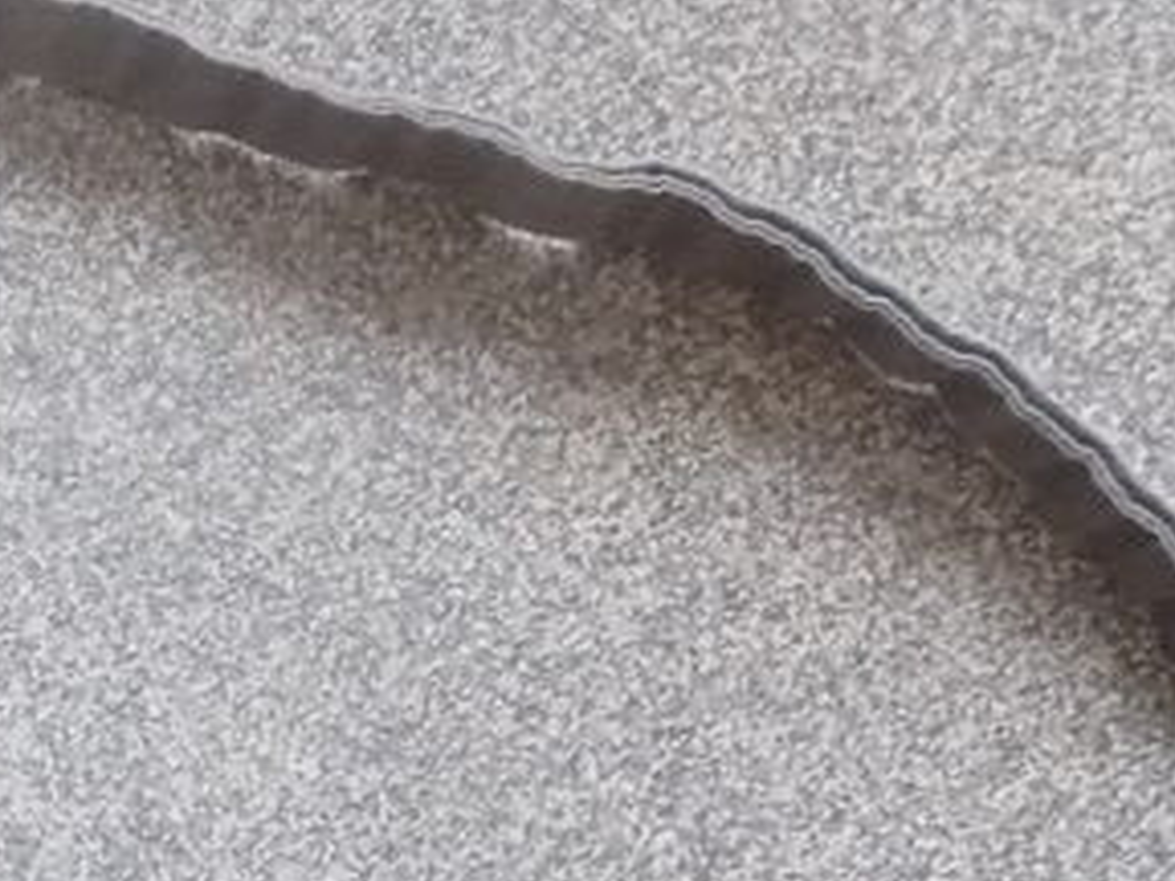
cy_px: 673
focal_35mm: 80
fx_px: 2716
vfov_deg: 18.3
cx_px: -563
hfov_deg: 20.9
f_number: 3.1
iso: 400
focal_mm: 4
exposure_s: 1/25
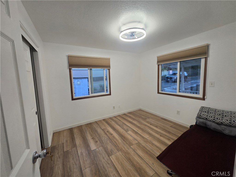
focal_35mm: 13
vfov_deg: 89.9
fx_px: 89
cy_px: 88
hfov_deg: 106.2
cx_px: 118
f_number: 2.2
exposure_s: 1/60
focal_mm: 1.7
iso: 80
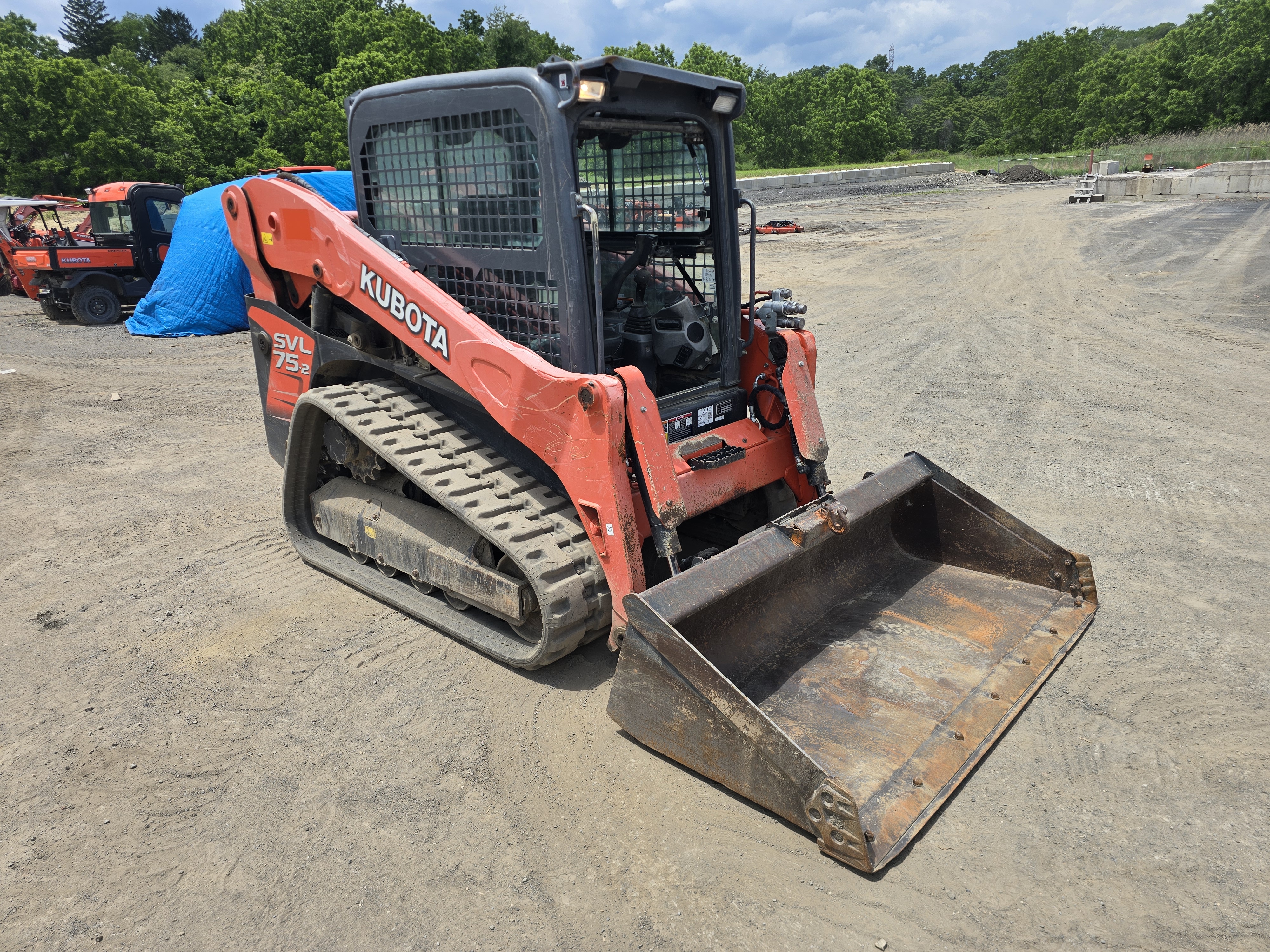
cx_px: 635
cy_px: 476
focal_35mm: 23
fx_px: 844
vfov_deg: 58.9
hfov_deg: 73.9
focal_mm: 6.3
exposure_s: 1/876
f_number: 1.7
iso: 12
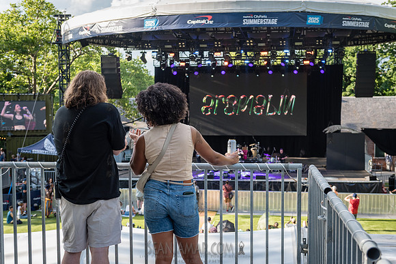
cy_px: 144
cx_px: 217
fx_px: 543
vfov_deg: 27.3
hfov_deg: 40.0
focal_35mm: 49
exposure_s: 1/800
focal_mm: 45
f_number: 4
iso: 400
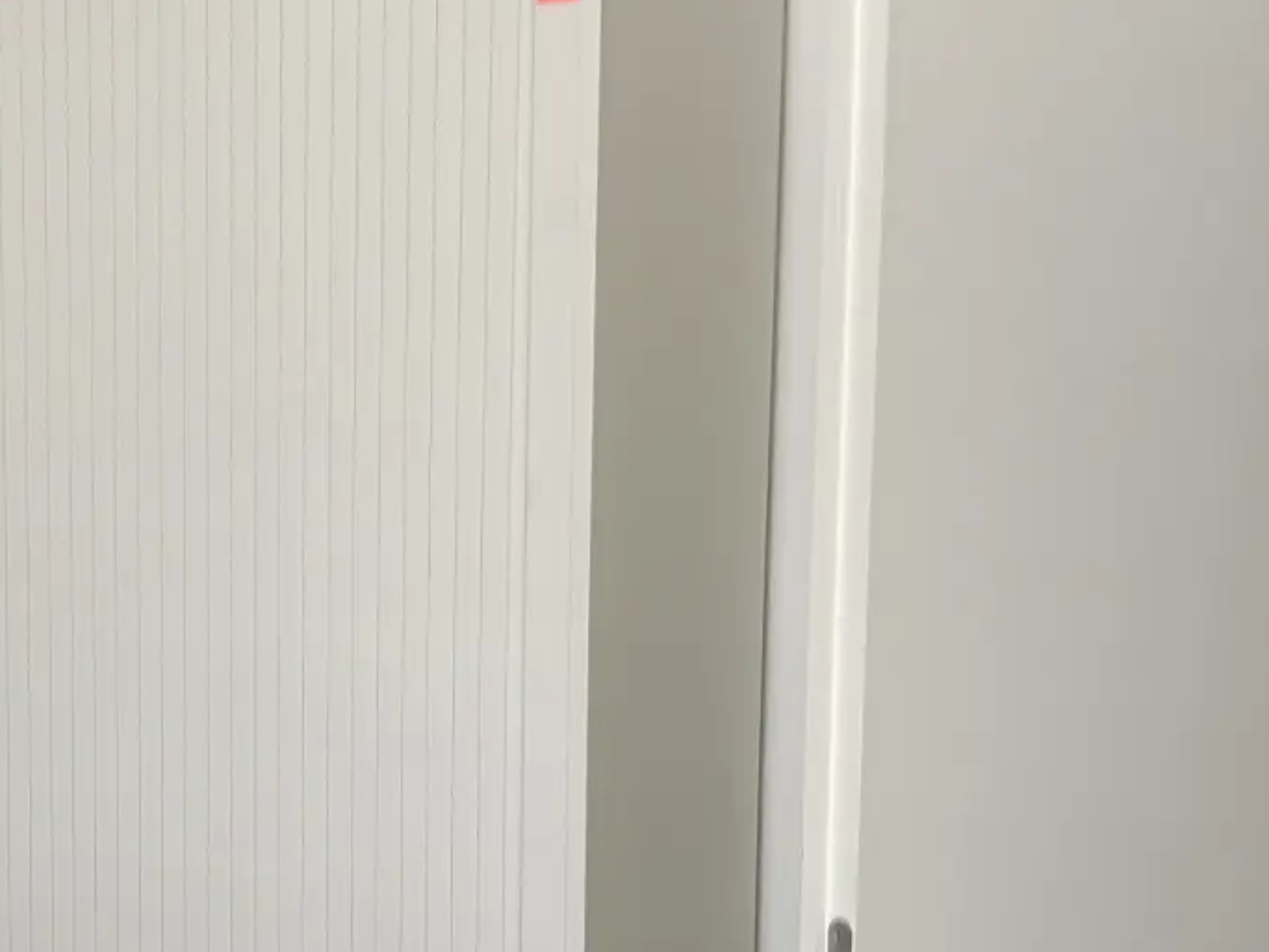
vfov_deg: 20.0
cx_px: 286
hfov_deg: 26.3
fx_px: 2676
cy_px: 703
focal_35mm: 73
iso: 250
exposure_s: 1/60
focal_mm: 5.96
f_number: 1.6
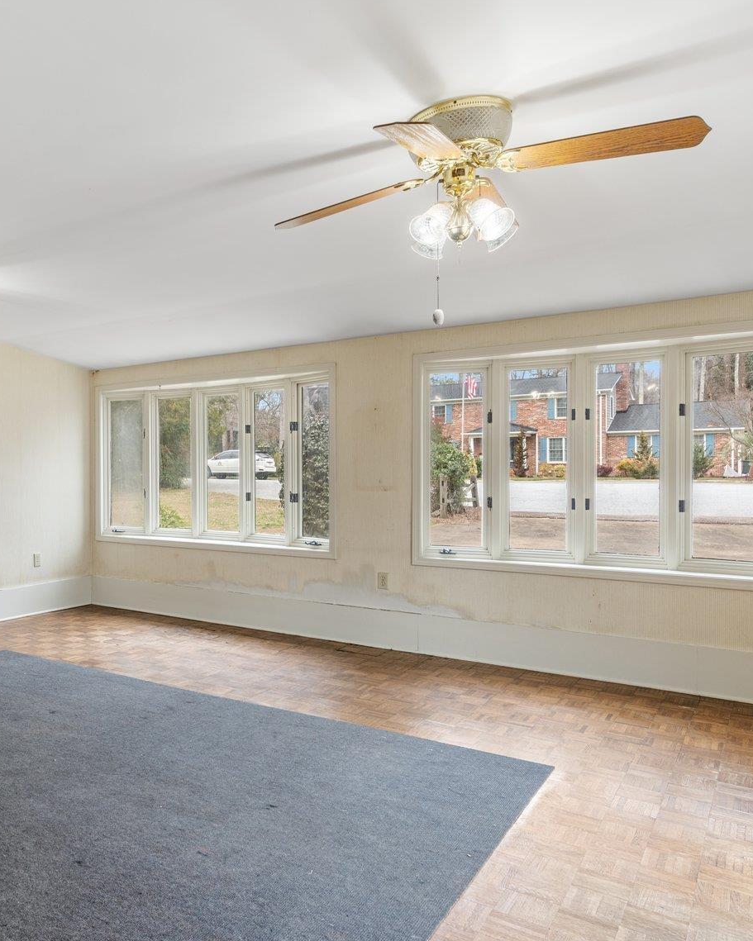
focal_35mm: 27
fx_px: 752
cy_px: 475
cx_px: 109
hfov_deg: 48.8
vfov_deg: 64.1
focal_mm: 16
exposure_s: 1/50
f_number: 9
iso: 200
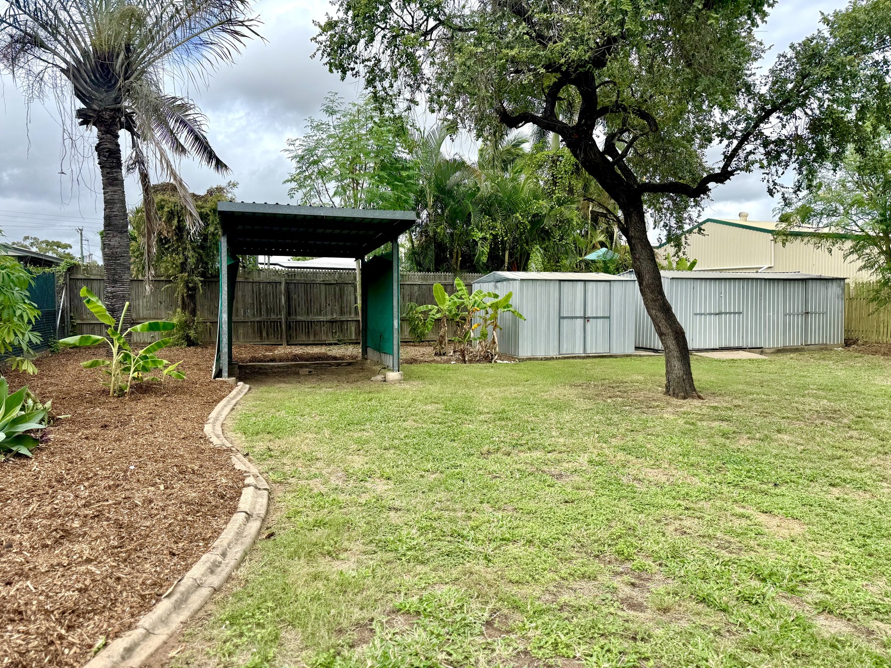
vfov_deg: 56.8
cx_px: 446
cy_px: 334
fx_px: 618
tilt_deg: -2.6
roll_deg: +0.1
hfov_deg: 71.6
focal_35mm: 24
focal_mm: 6.76
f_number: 1.78
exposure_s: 1/2174
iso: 80
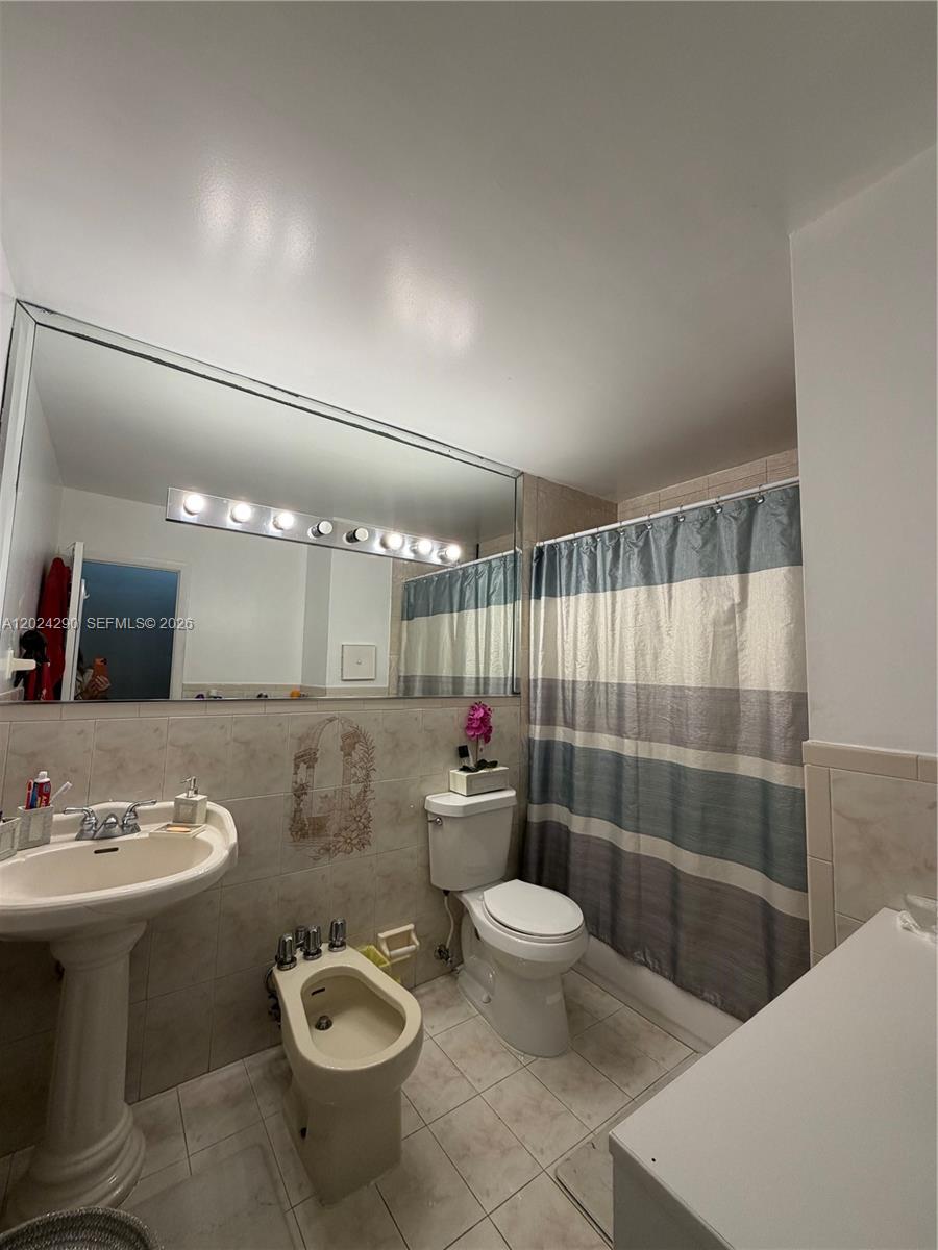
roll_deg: -1.7
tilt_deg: +5.8
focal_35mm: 14
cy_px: 625
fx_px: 506
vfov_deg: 102.1
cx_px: 469
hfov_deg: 85.7
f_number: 2.2
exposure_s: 1/120
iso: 125
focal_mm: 2.22
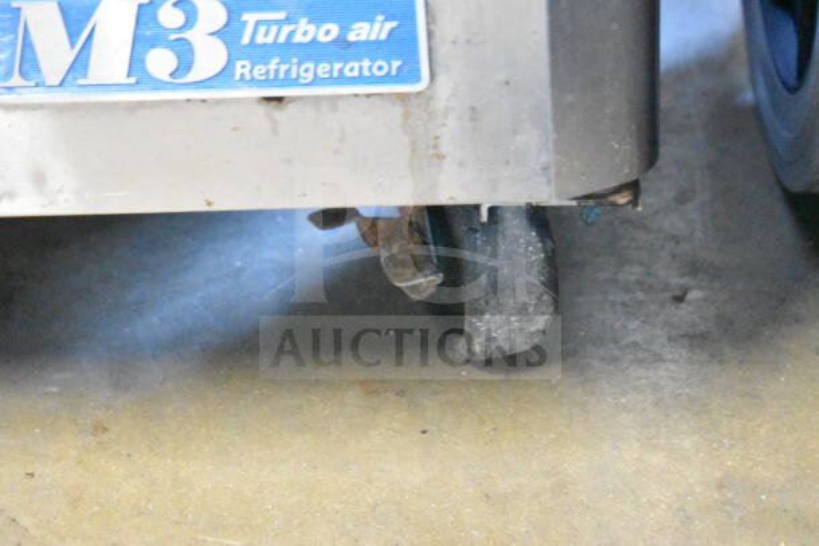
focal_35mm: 82
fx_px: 1877
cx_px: 410
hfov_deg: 24.6
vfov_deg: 16.6
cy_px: 273
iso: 25600
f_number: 5.6
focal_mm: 55
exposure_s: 1/60
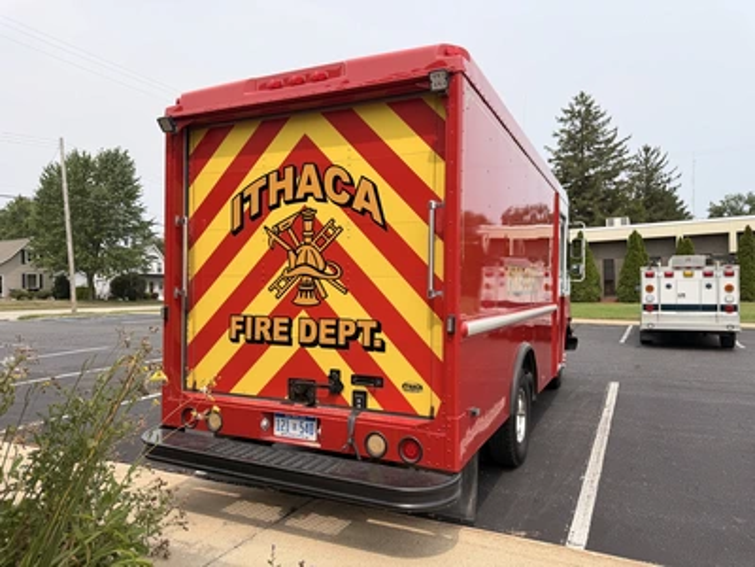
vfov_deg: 56.8
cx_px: 378
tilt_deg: -2.9
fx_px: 523
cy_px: 284
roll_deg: -0.4
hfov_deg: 71.6
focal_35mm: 24
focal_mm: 6.76
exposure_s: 1/3021
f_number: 1.78
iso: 80
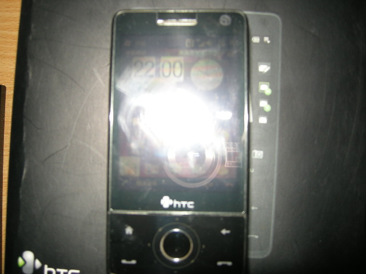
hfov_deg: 51.4
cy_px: 137
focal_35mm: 36
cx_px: 183
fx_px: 381
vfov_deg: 39.7
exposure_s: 1/60
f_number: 2.7
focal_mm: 7.5
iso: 64
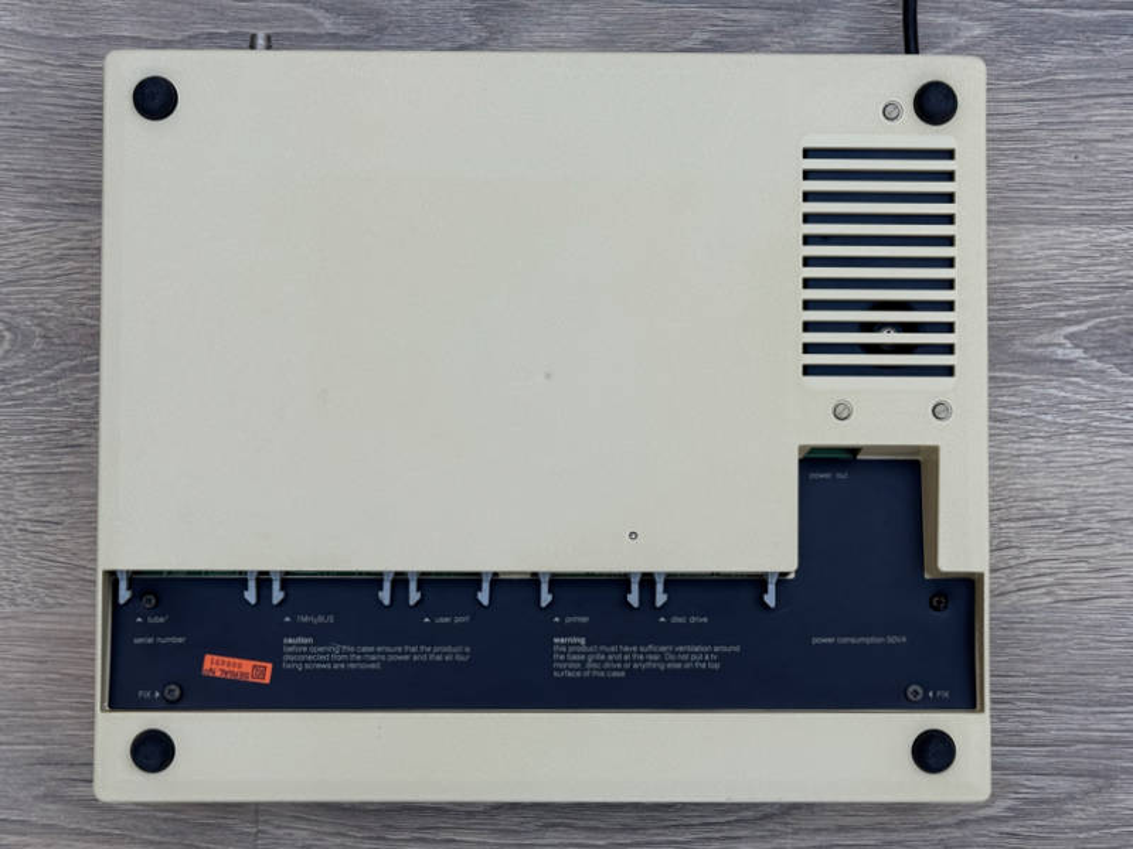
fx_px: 1571
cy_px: 424
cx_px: 566
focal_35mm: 48
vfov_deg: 30.3
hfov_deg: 39.7
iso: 64
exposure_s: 1/242
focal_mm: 6.8
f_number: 1.8
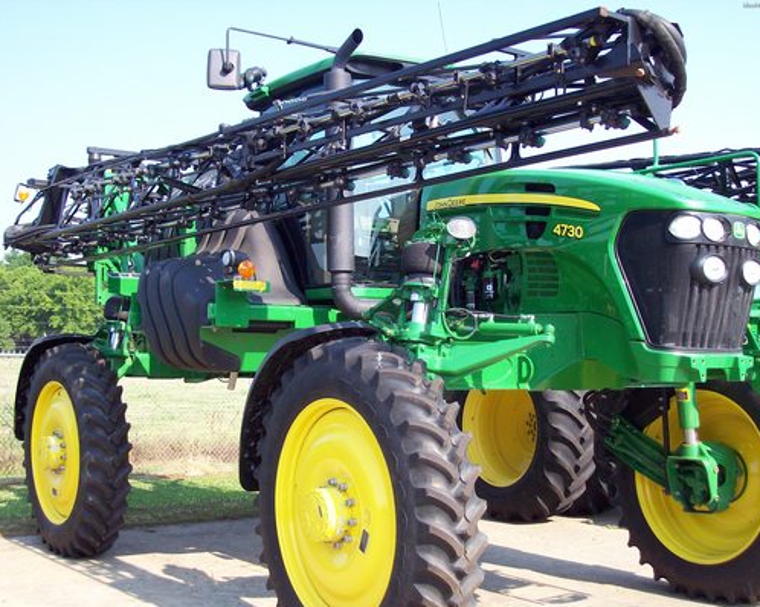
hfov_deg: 38.8
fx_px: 1079
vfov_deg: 31.4
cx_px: 385
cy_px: 310
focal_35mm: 48
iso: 80
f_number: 3
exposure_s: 1/481
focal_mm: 7.6
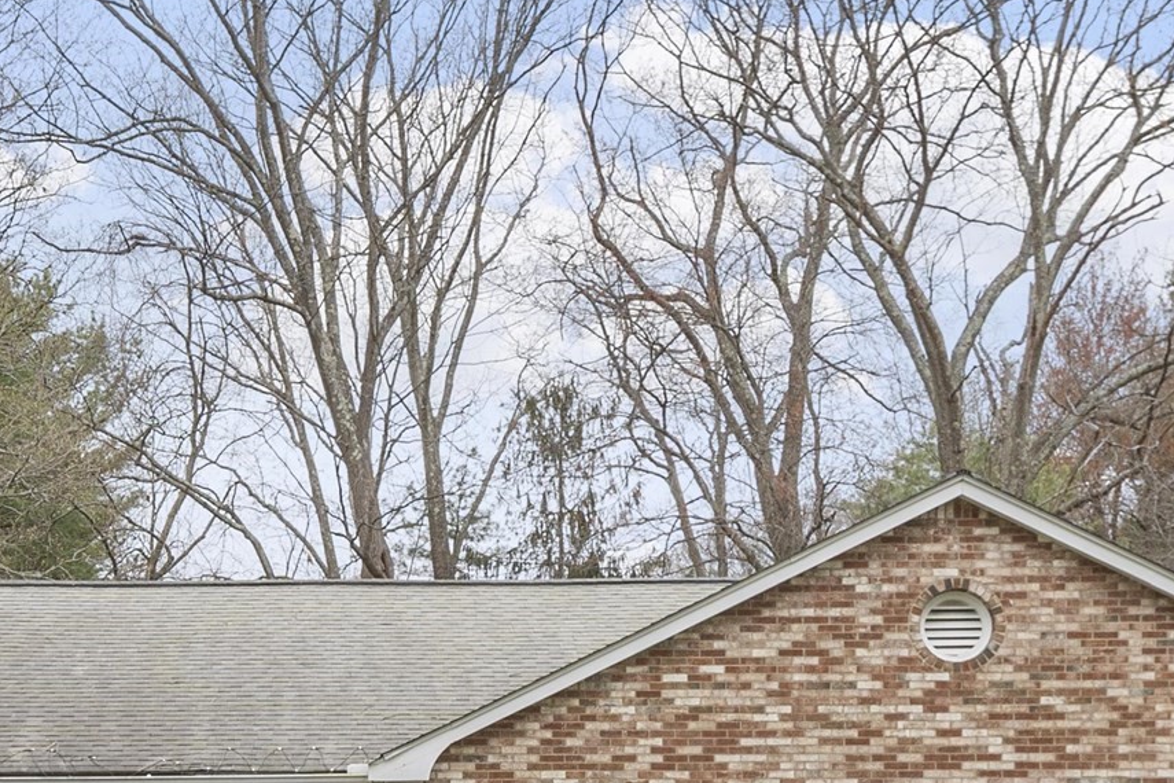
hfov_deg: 25.4
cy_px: 692
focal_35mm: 79
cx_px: 319
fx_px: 2576
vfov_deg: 17.1
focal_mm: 22
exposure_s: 1/125
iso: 400
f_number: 8
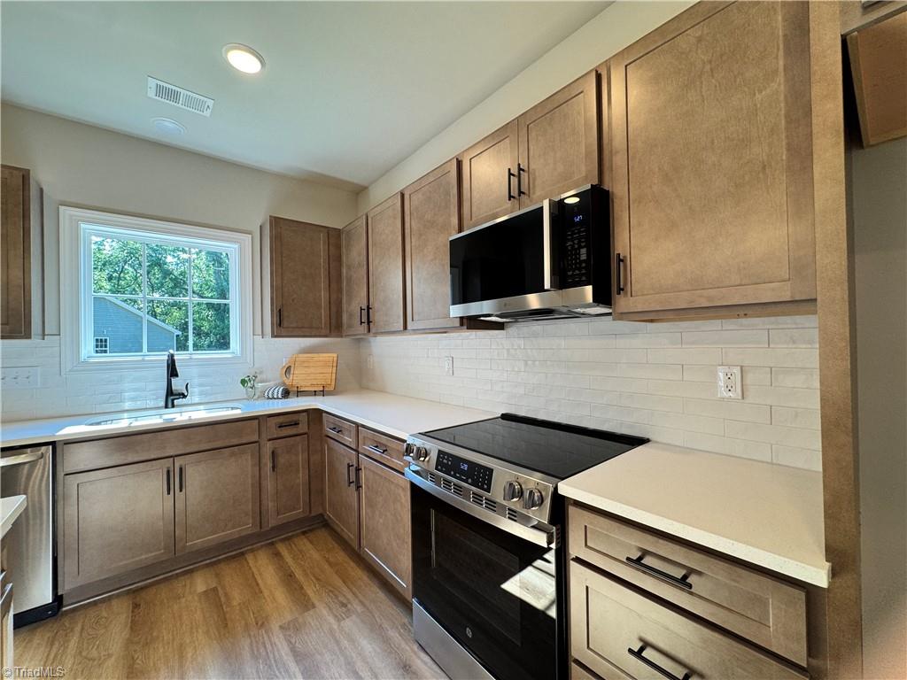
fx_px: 367
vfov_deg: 85.7
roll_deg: +1.6
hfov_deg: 102.1
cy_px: 340
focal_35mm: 14
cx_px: 454
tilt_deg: +0.5
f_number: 2.2
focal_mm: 2.22
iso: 160
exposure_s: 1/120
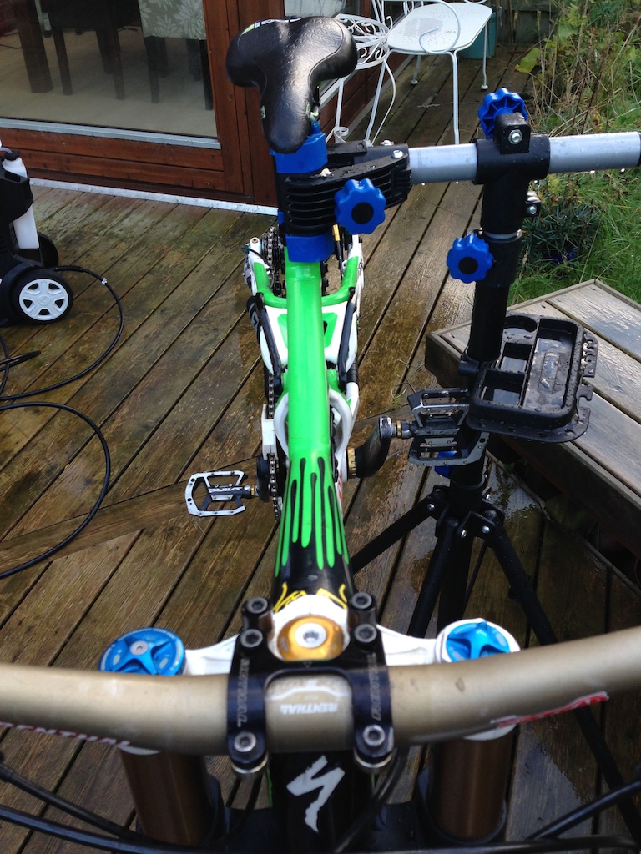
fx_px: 815
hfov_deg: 42.9
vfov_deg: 55.4
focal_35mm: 33
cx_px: 320
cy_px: 427
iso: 50
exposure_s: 1/30
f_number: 2.4
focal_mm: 4.12
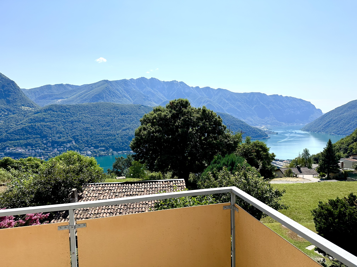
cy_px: 134
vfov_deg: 56.8
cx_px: 178
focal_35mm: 24
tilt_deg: -5.2
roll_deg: +1.7
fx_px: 248
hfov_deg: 71.6
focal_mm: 6.86
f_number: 1.78
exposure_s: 1/7576
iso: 80
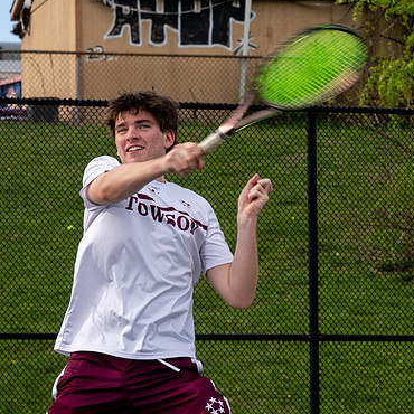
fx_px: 2842
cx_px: 218
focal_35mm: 210
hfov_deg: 8.3
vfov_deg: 8.3
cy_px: 320
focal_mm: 73
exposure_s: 1/250
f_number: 6.3
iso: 80
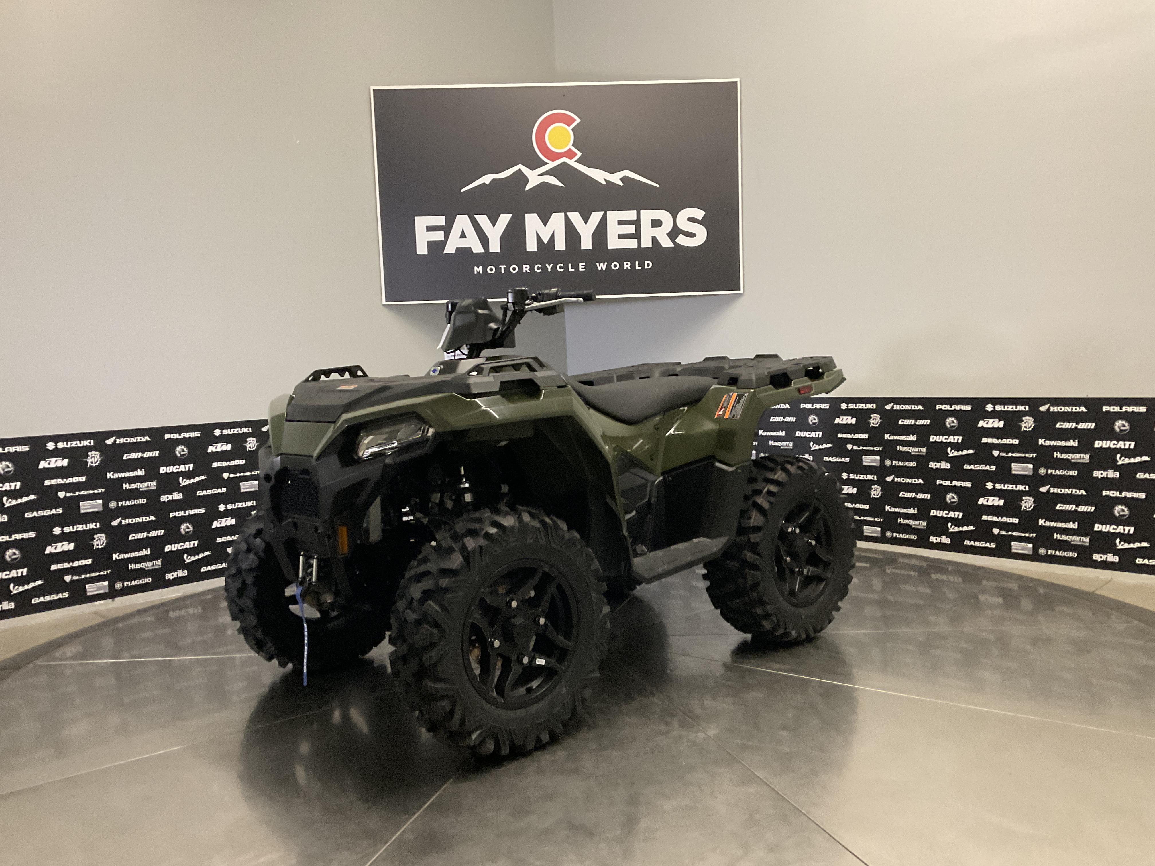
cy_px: 433
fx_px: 968
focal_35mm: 29
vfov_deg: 48.2
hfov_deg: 61.7
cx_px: 578
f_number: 1.8
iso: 250
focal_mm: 3
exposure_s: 1/60
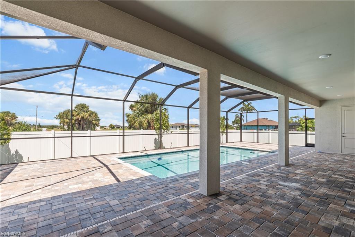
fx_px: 158
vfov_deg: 73.8
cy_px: 118
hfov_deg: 96.7
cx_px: 178
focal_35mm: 16
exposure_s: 1/30
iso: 100
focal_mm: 16
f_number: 9
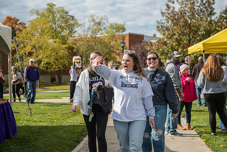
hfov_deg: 28.8
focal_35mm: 70
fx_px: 441
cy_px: 76
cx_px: 114
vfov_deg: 19.5
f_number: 4.5
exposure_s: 1/640
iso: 125
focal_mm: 70
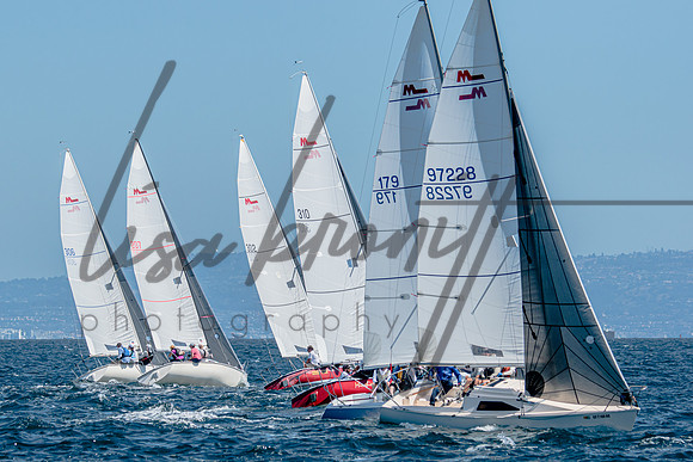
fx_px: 5371
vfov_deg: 4.9
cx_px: 346
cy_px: 259
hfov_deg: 7.4
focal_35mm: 279
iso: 200
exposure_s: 1/2000
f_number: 5
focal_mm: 165
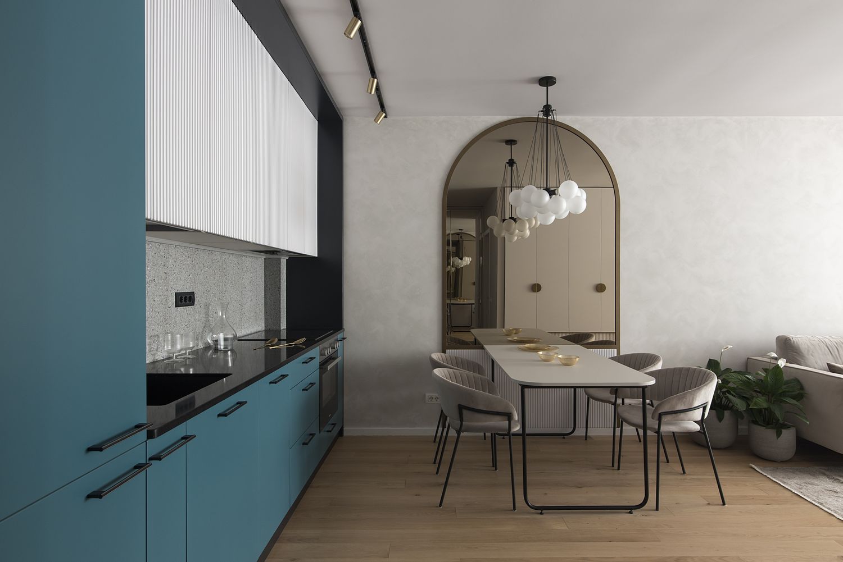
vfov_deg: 62.0
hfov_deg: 84.0
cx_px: 422
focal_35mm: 20
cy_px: 281
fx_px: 468
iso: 400
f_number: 9
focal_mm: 20
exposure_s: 1/5
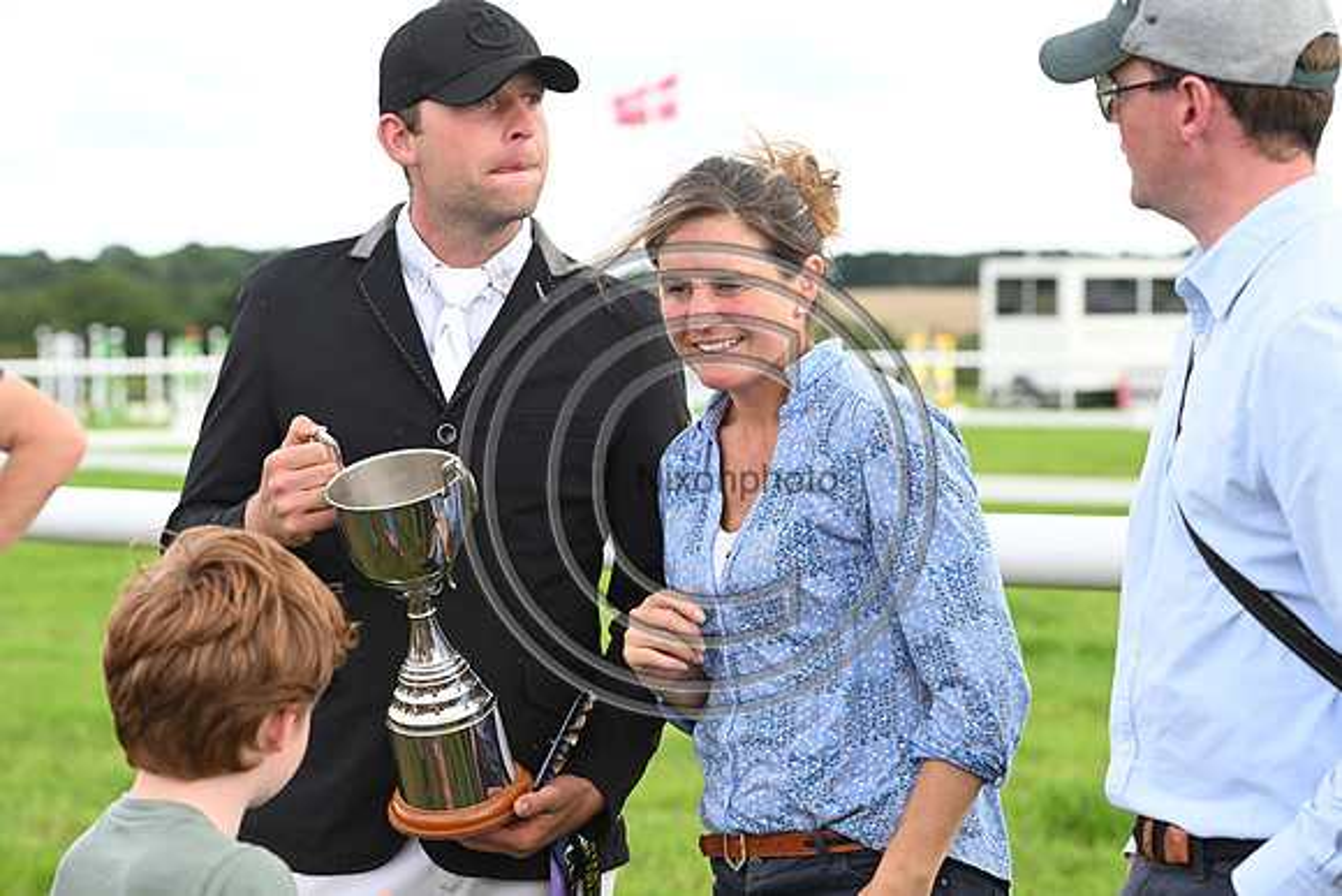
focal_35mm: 100
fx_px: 3728
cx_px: 671
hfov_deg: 20.4
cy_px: 448
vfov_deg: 13.7
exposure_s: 1/800
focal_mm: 100
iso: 800
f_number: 5.6
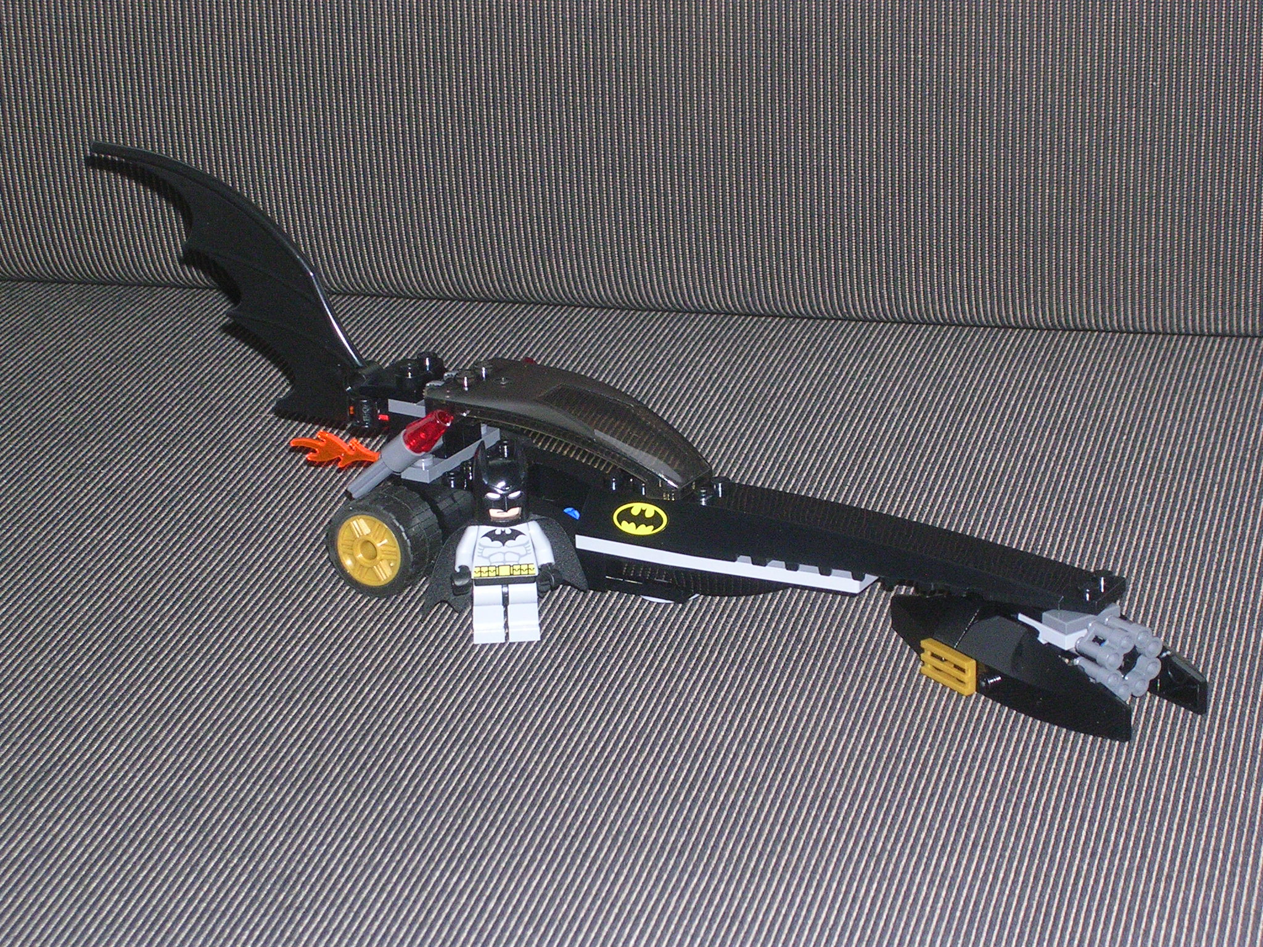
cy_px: 474
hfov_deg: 17.1
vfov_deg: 12.9
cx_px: 632
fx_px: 4196
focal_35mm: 115
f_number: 4.9
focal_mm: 17.4
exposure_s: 1/60.1
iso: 149
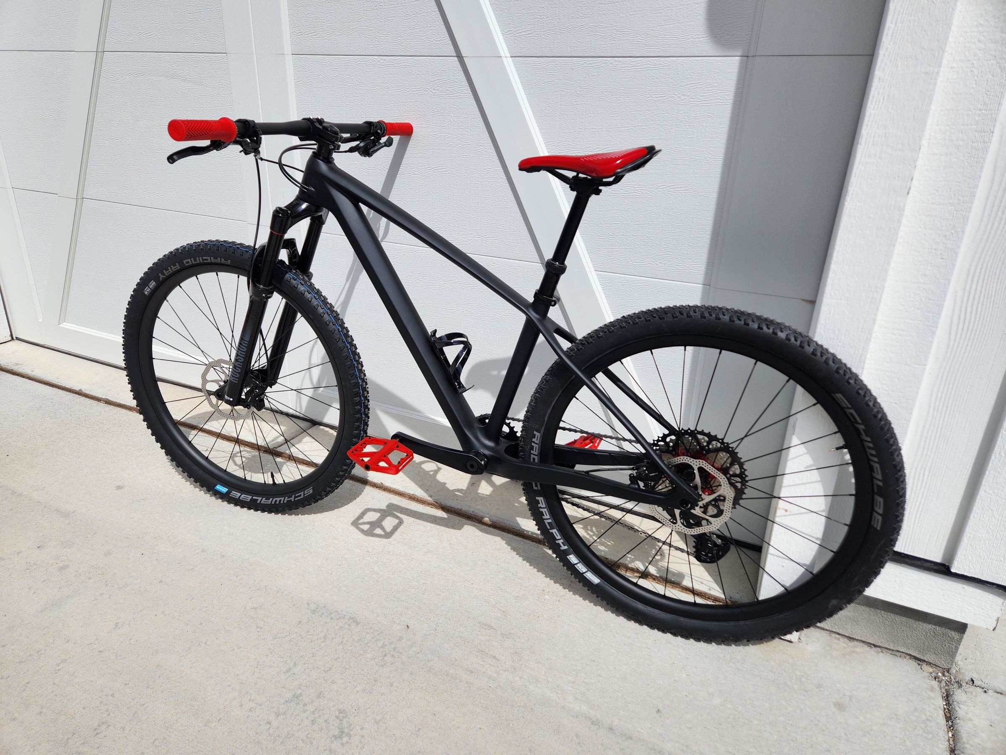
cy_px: 378
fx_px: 668
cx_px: 503
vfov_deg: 58.9
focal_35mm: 23
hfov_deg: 73.9
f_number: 1.8
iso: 20
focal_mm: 5.4
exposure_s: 1/2730
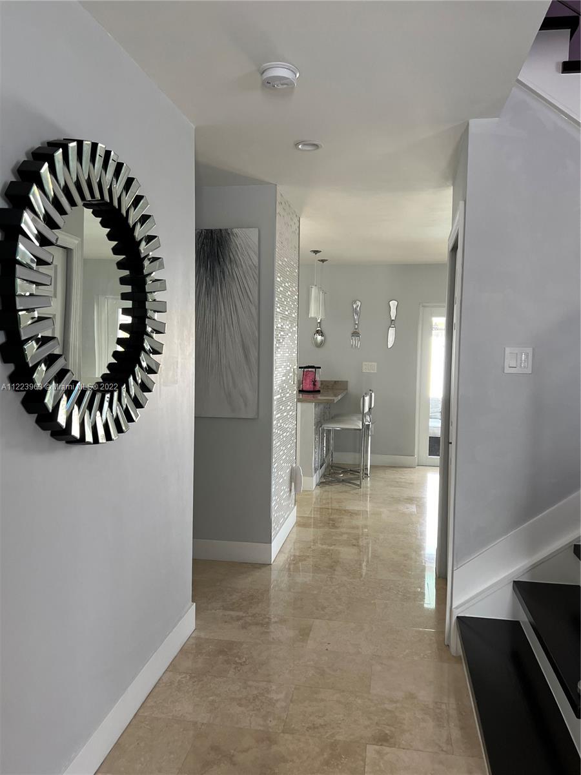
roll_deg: -0.3
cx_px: 290
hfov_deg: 53.1
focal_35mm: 26
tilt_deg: -3.3
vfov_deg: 67.3
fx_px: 582
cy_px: 388
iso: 125
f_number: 1.5
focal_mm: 5.7
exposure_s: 1/120
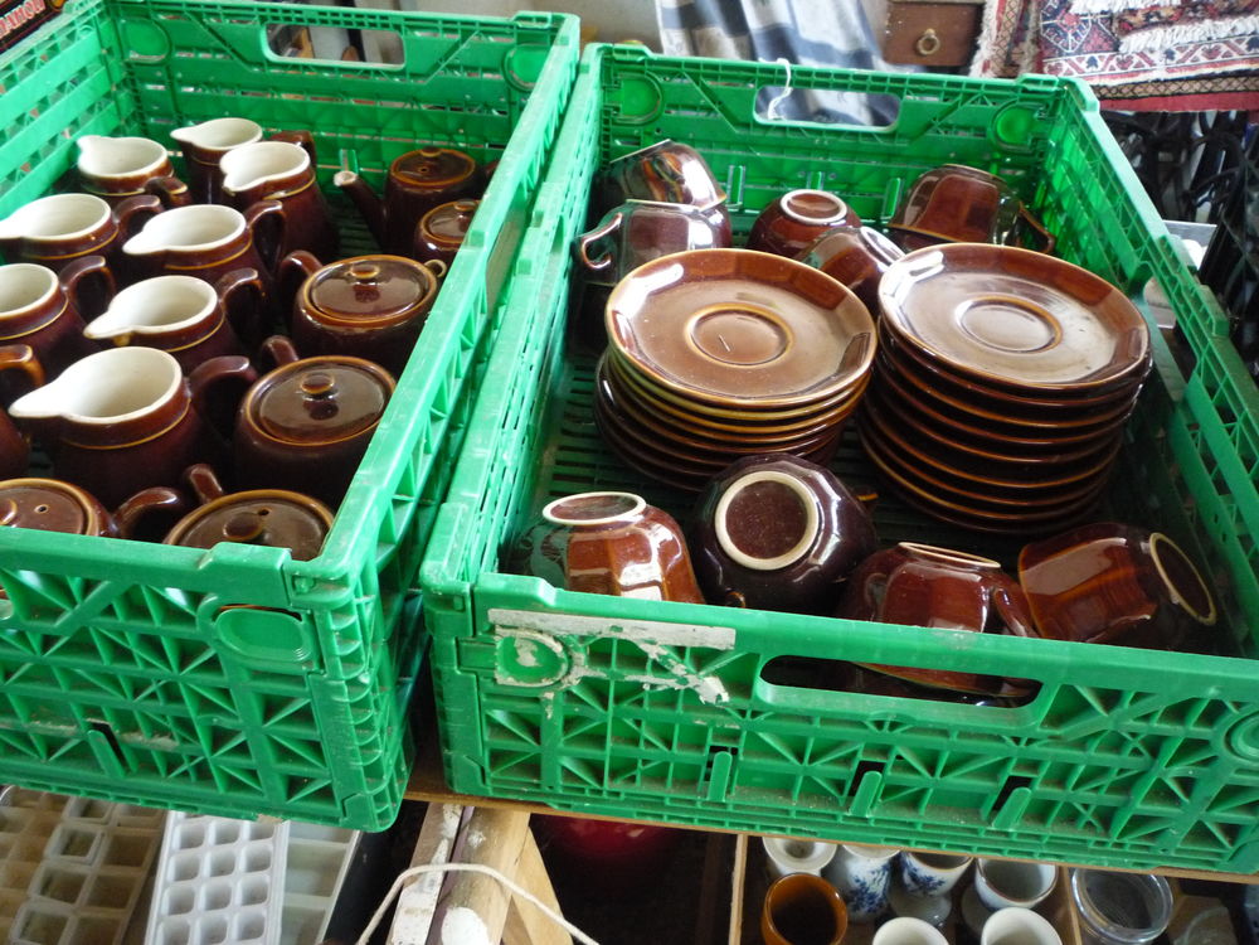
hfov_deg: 60.0
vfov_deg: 46.8
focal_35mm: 30
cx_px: 630
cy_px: 472
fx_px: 1091
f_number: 3.3
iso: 400
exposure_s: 1/25
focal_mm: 5.2
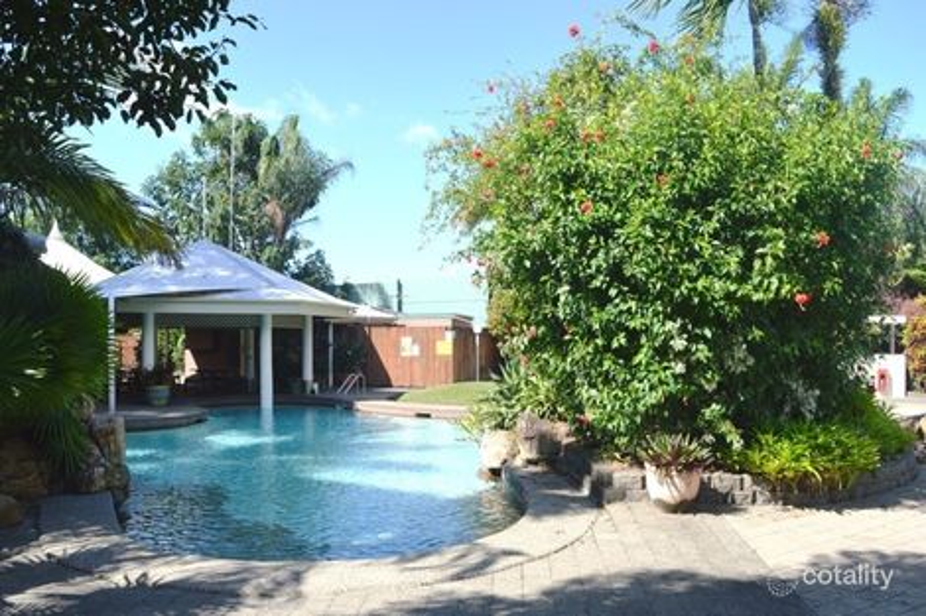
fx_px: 694
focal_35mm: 27
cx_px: 463
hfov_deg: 67.4
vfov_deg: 47.9
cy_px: 308
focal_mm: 18
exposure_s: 1/200
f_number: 7.1
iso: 100
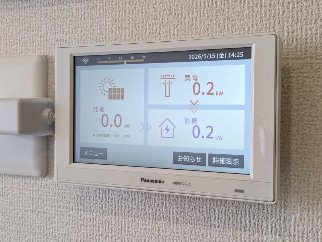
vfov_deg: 28.6
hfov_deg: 37.5
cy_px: 121
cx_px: 161
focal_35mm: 51
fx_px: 474
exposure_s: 1/120
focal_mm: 5.43
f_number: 1.89
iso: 192
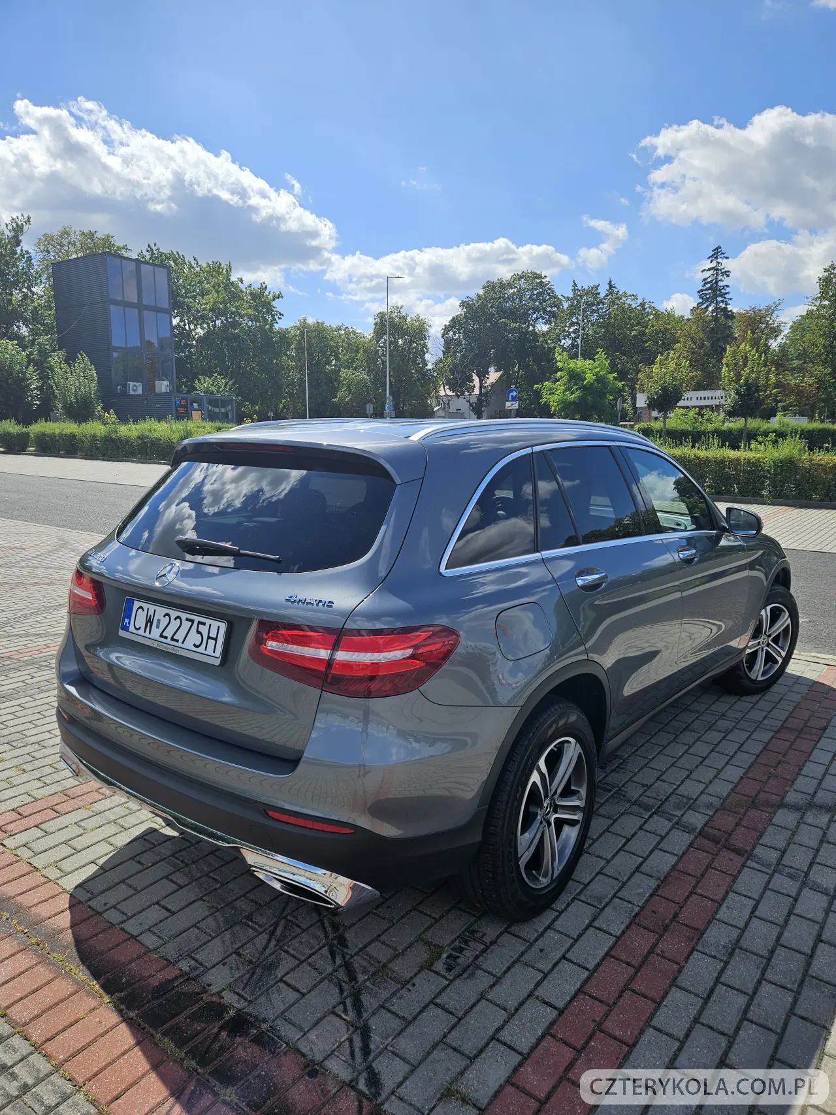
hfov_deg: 58.9
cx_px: 418
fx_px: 741
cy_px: 558
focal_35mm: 23
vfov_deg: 73.9
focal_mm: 5.4
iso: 25
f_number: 1.8
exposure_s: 1/2105
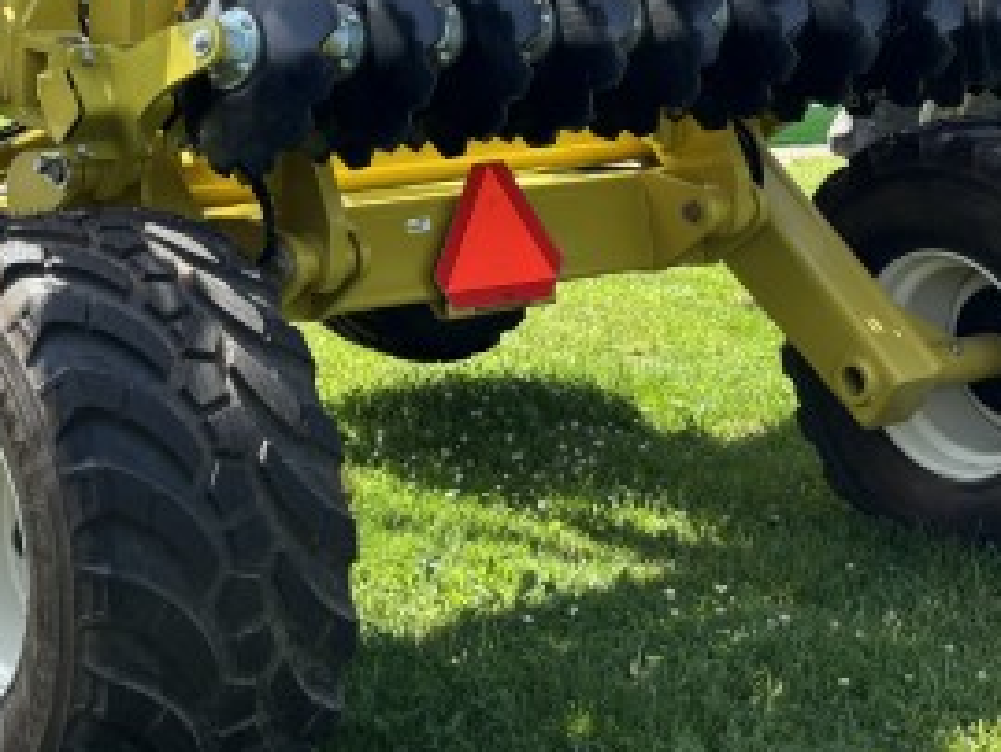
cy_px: -122
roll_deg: +1.9
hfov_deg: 24.9
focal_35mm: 77
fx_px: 2229
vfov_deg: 18.3
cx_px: 193
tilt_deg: +1.2
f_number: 1.6
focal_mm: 5.96
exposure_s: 1/1721
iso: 50
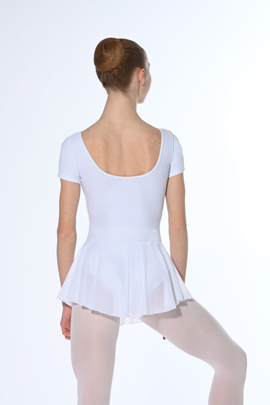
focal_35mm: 150
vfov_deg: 13.7
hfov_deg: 9.1
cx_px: 135
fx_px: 1687
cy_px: 202
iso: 200
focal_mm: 150
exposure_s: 1/200
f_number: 9
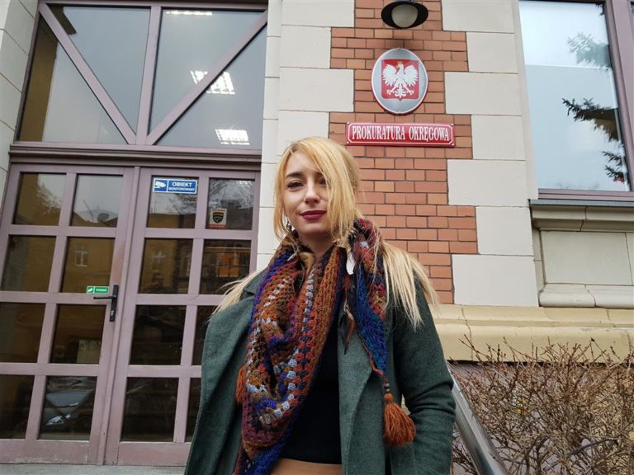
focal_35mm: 26
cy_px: 238
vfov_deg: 53.1
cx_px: 317
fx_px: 476
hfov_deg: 67.3
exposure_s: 1/100
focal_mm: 4.2
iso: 80
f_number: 1.7
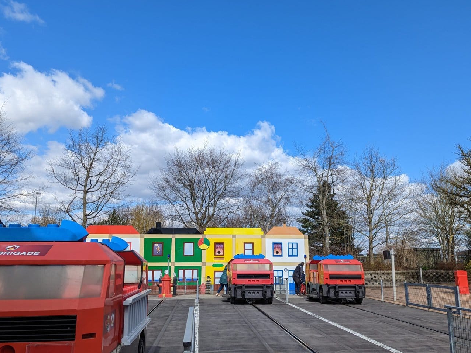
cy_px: 197
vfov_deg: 46.7
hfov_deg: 59.9
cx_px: 246
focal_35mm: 30
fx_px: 408
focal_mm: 6.81
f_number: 1.85
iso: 45
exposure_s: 1/2571
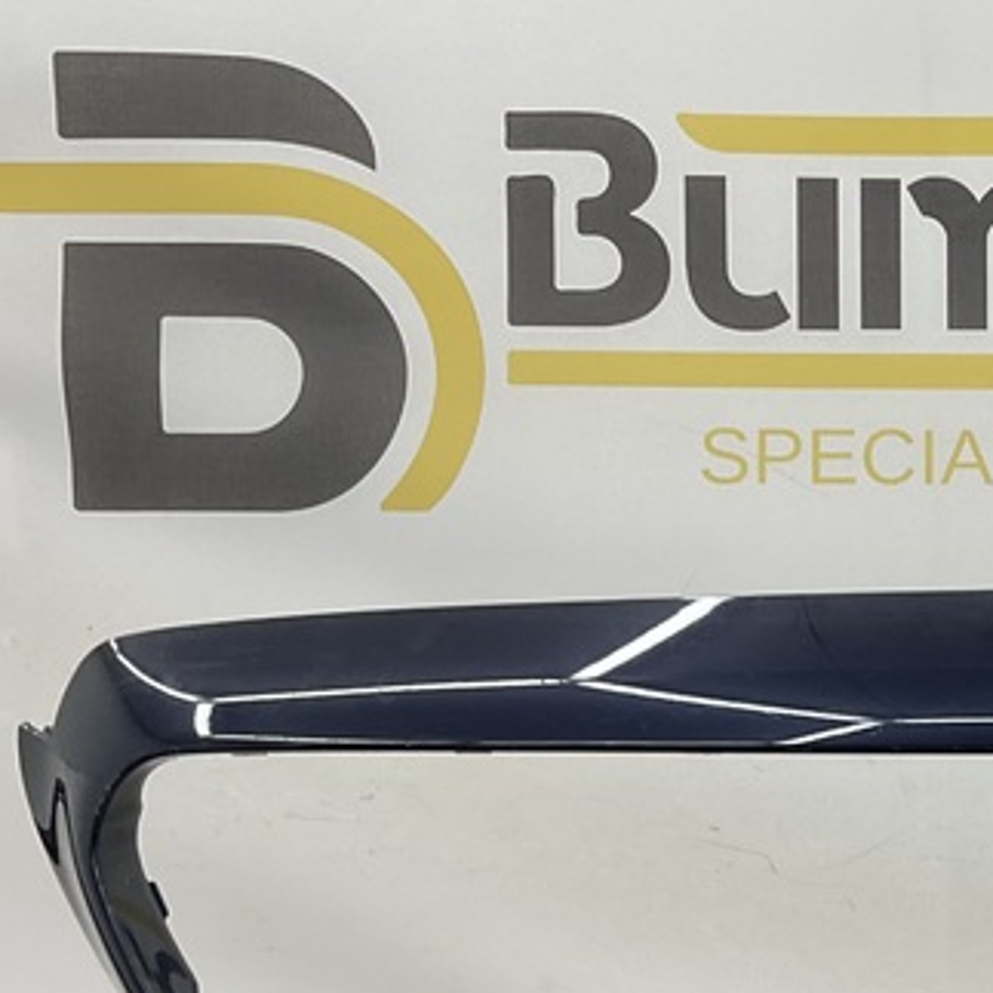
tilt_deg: -5.8
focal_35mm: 80
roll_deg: -1.7
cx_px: 1088
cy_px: 968
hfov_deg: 20.6
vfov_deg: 21.0
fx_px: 2596
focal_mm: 3
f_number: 1.8
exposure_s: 1/120
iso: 20
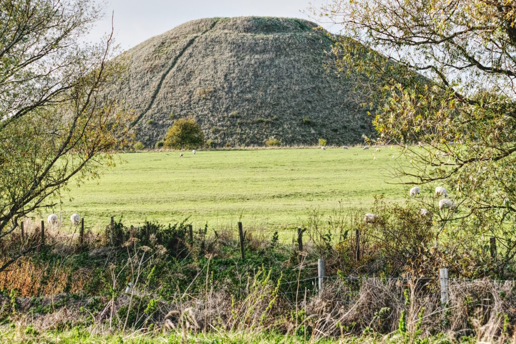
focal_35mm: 83
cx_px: 258
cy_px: 172
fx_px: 1190
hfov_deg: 24.5
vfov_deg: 16.5
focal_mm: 55
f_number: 5.6
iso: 320
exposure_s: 1/600
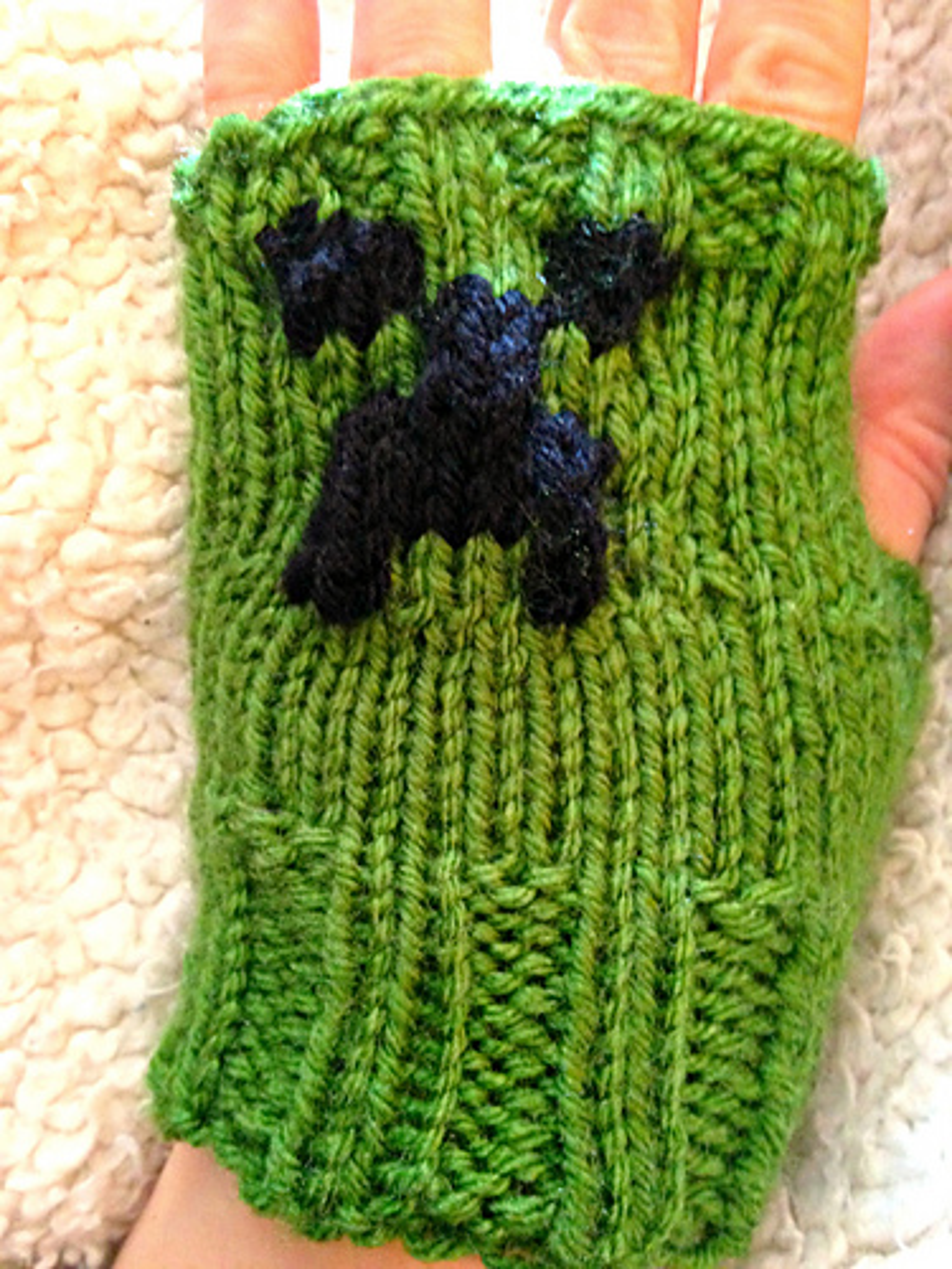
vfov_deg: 55.4
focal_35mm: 33
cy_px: 634
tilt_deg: -72.3
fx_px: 1210
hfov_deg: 42.9
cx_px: 476
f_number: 2.4
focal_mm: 4.12
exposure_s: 1/15
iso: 400
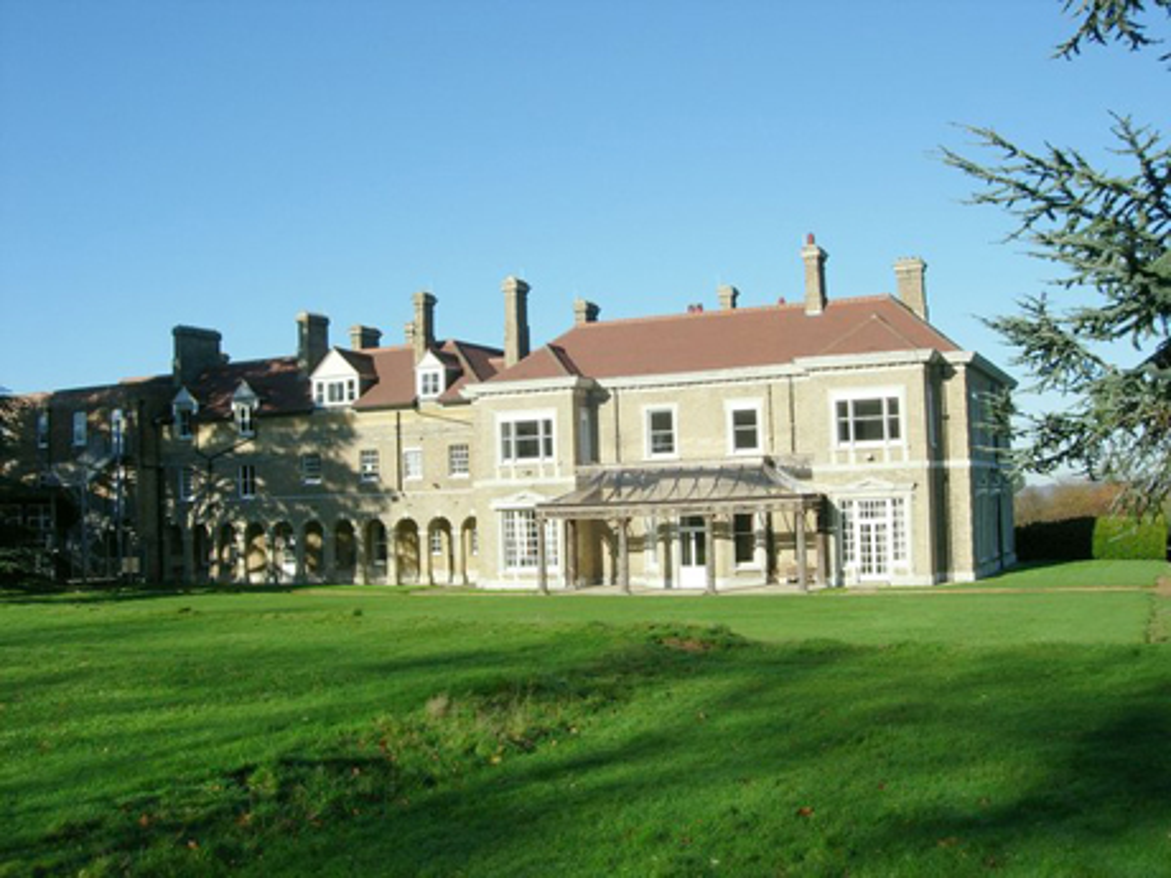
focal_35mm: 38
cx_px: 586
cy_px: 439
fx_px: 1285
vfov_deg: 37.7
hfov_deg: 49.0
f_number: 4.8
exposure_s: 1/683
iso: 64
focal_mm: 7.8
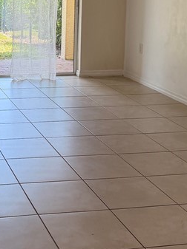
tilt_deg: -7.2
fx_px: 527
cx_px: -19
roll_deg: -0.1
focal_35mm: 73
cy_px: 29
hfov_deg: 19.3
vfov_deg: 25.9
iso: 80
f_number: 1.78
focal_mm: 6.76
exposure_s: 1/274
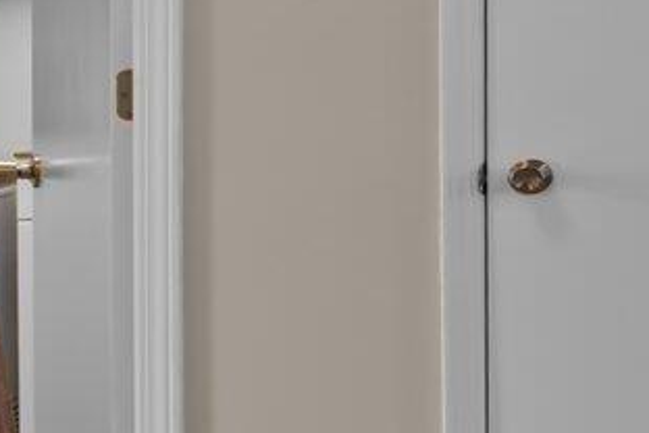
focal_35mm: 92
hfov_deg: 11.2
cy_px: 28
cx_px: 1999
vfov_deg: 14.7
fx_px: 1658
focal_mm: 14
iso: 100
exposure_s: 1/1.67
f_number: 9
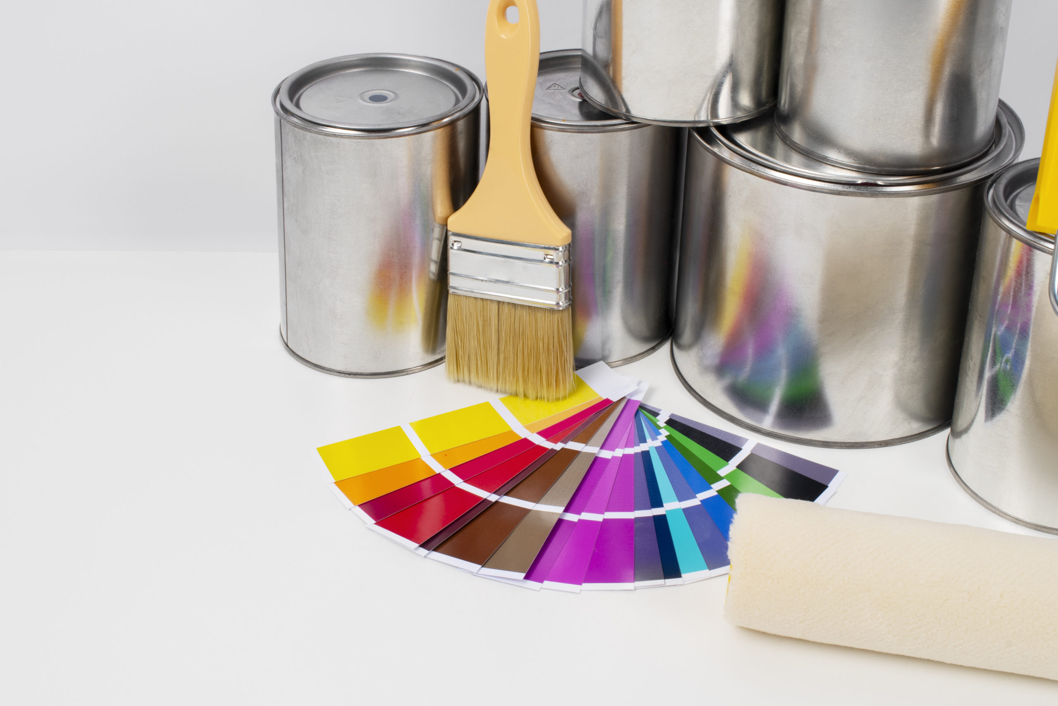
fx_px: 1558
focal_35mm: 53
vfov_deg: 25.5
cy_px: 353
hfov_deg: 37.5
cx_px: 529
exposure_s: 1/100
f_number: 18
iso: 200
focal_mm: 35
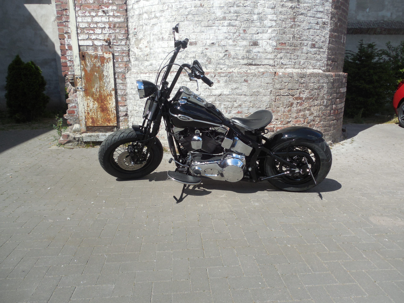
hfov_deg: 69.4
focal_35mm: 25
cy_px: 152
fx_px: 292
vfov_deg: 54.9
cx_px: 202
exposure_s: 1/1250
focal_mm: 4.5
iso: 125
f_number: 3.3
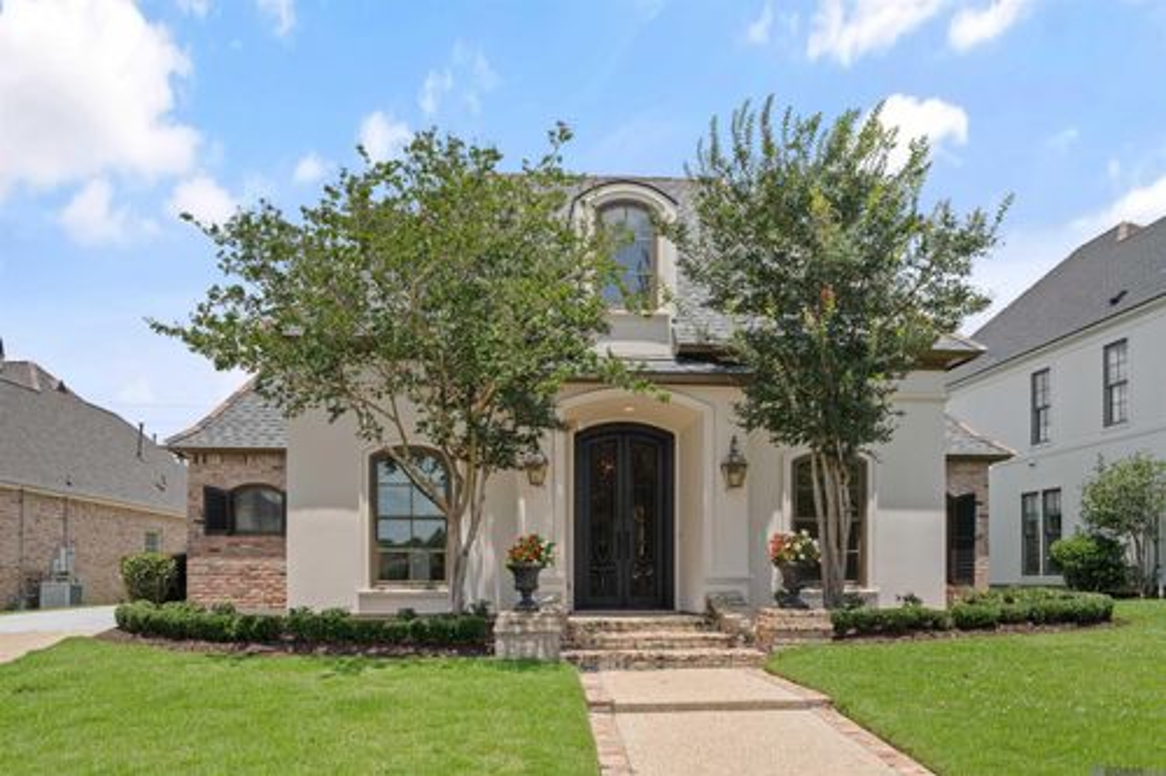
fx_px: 971
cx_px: 583
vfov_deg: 43.6
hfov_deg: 61.9
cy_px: 388
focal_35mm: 30
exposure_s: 1/320
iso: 200
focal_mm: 30
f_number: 10
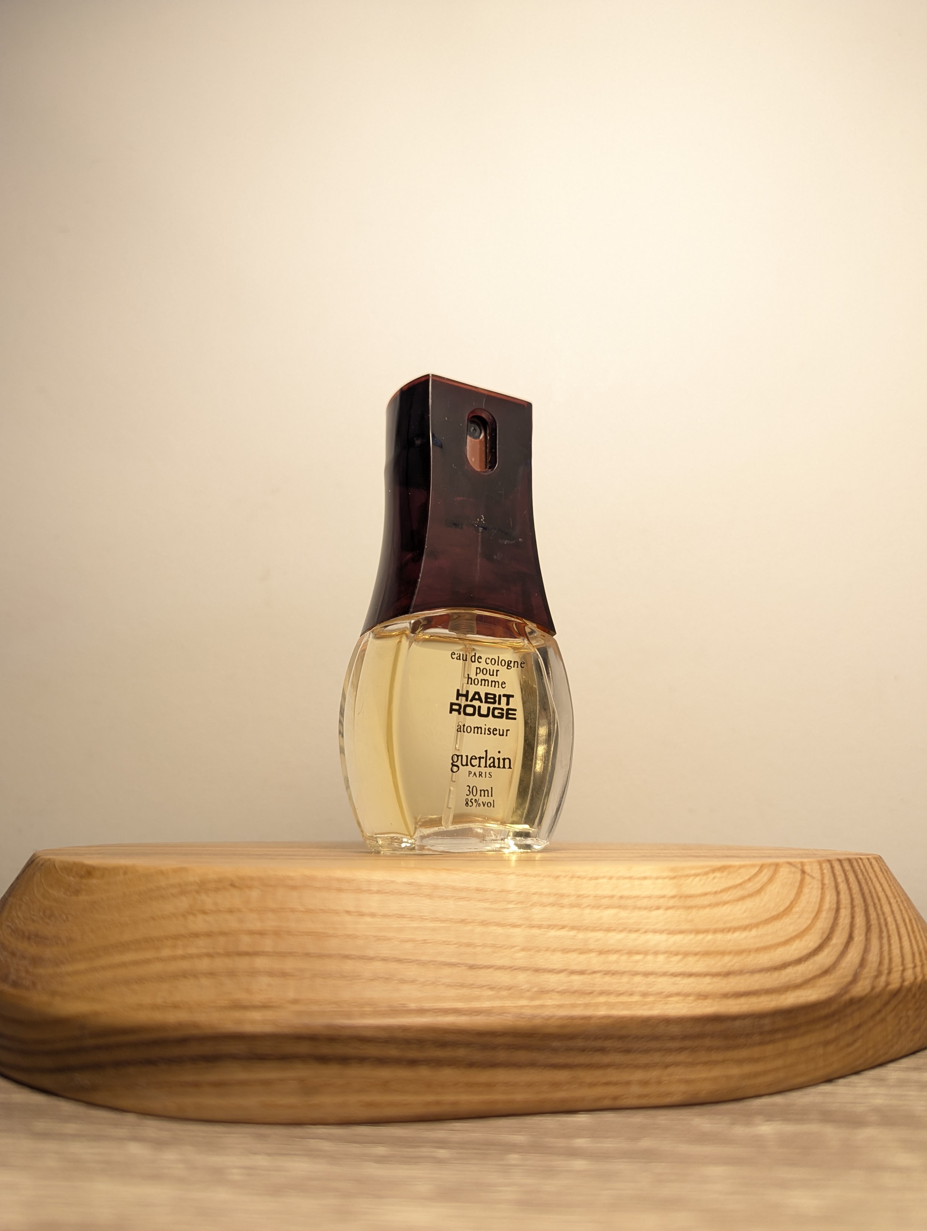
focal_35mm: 24
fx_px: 855
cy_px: 616
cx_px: 464
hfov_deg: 56.9
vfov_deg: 71.5
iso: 121
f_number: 1.85
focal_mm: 6.81
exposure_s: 1/90
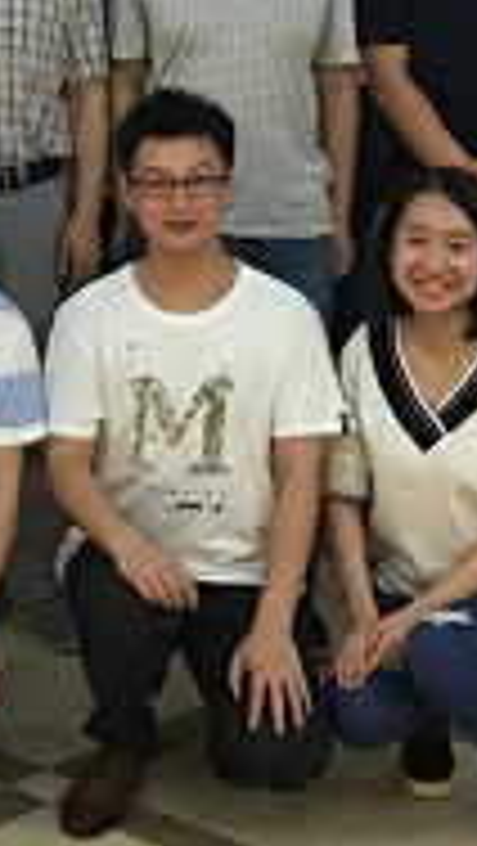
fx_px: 2267
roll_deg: +0.7
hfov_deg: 11.8
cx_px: -72
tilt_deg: -2.7
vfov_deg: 20.5
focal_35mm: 101
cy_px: 27
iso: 100
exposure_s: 1/8
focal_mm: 4.15
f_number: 2.2
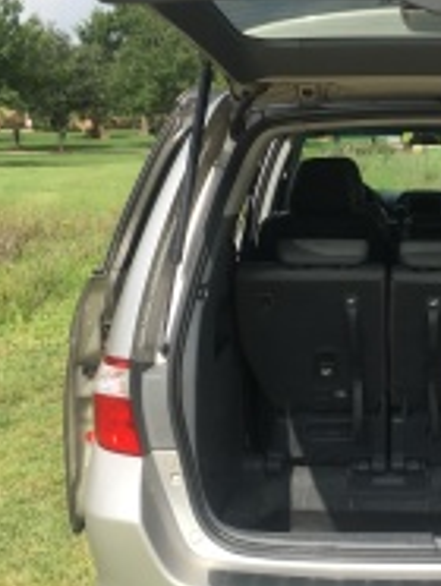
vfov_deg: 33.7
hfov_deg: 24.8
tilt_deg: -11.7
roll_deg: +3.7
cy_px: 334
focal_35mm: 57
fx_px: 966
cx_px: 413
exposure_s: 1/999
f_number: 2.2
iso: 25
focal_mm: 4.15
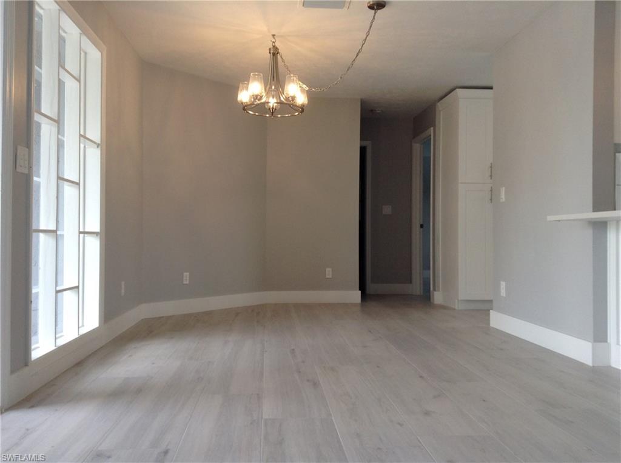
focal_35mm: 33
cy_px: 232
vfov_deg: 42.8
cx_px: 310
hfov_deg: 55.4
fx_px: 591
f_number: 2.4
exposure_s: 1/60
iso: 25
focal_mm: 3.3
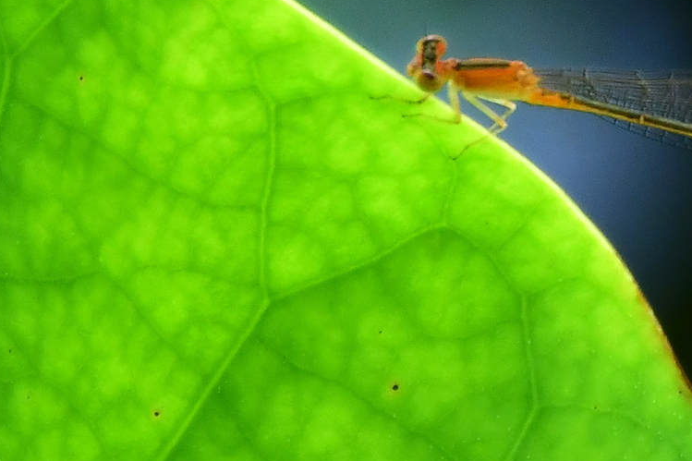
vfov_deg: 2.4
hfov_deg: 3.7
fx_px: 10781
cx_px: 405
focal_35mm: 561
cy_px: 173
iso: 640
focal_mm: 300
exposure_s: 1/1000
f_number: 6.3
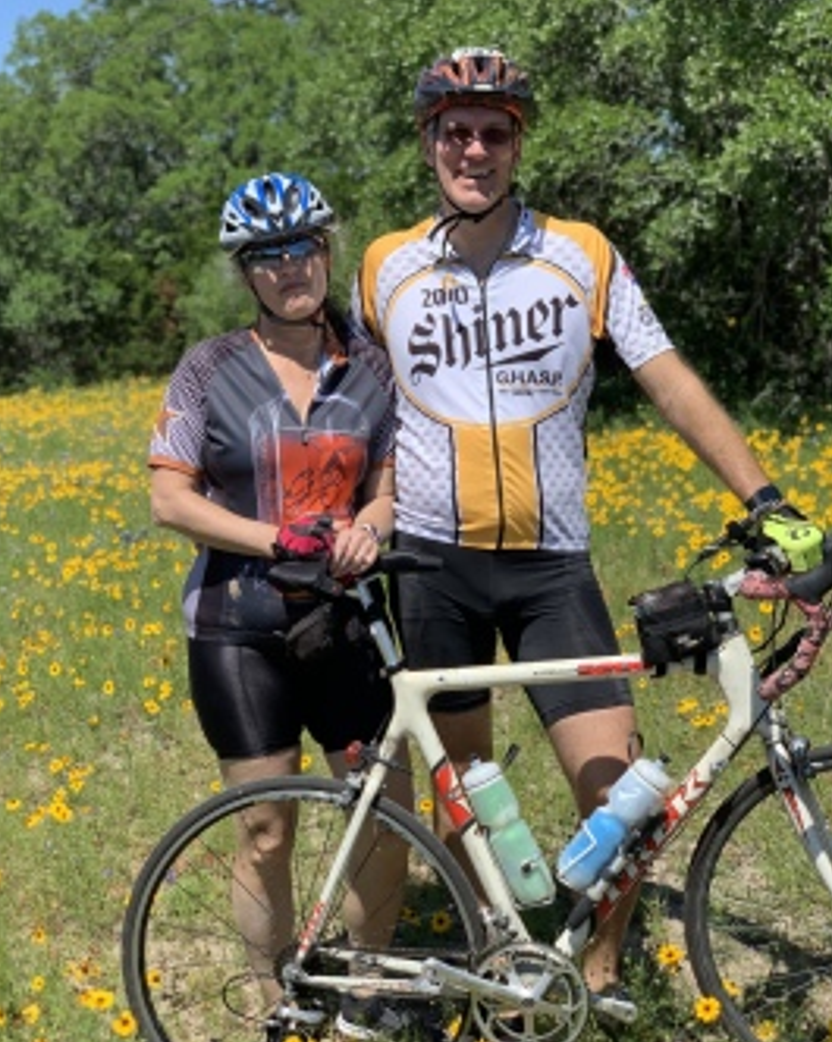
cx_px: 405
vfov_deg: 33.6
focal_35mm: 56
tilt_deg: -5.2
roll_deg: +0.9
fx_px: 1726
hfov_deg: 27.1
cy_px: 471
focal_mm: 6
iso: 16
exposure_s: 1/716
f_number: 2.4
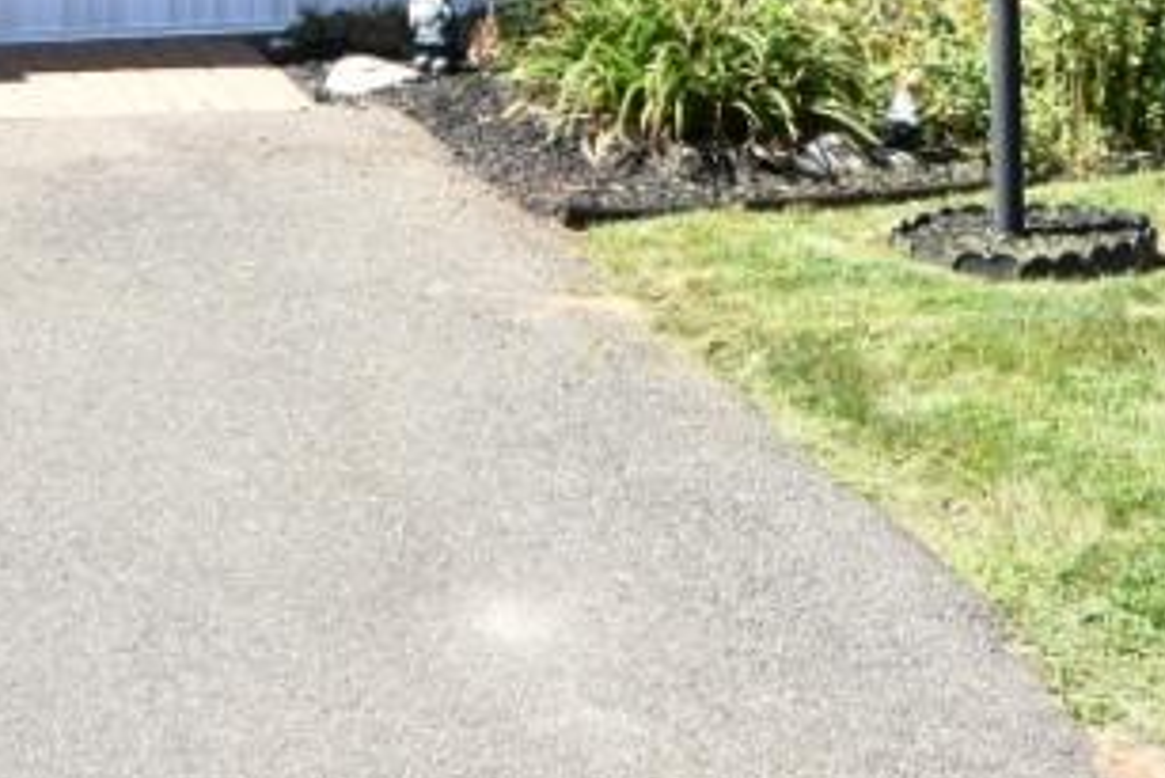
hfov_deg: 20.3
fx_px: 3237
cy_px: -450
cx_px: 831
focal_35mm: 100
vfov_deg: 12.9
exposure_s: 1/200
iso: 450
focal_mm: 20
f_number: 10
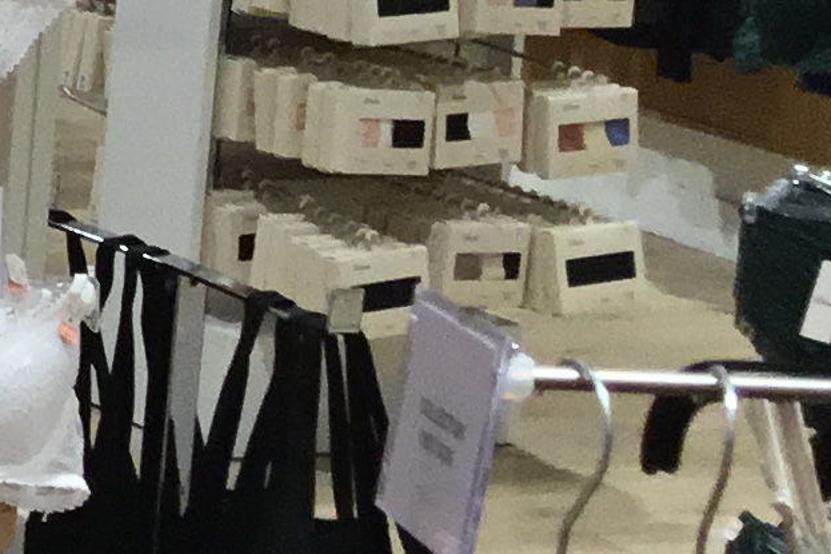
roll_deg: -2.4
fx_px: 3900
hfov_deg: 10.3
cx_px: -1261
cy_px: -214
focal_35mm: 169
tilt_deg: -7.3
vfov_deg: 8.0
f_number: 2.4
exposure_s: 1/100
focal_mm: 3.3
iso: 40
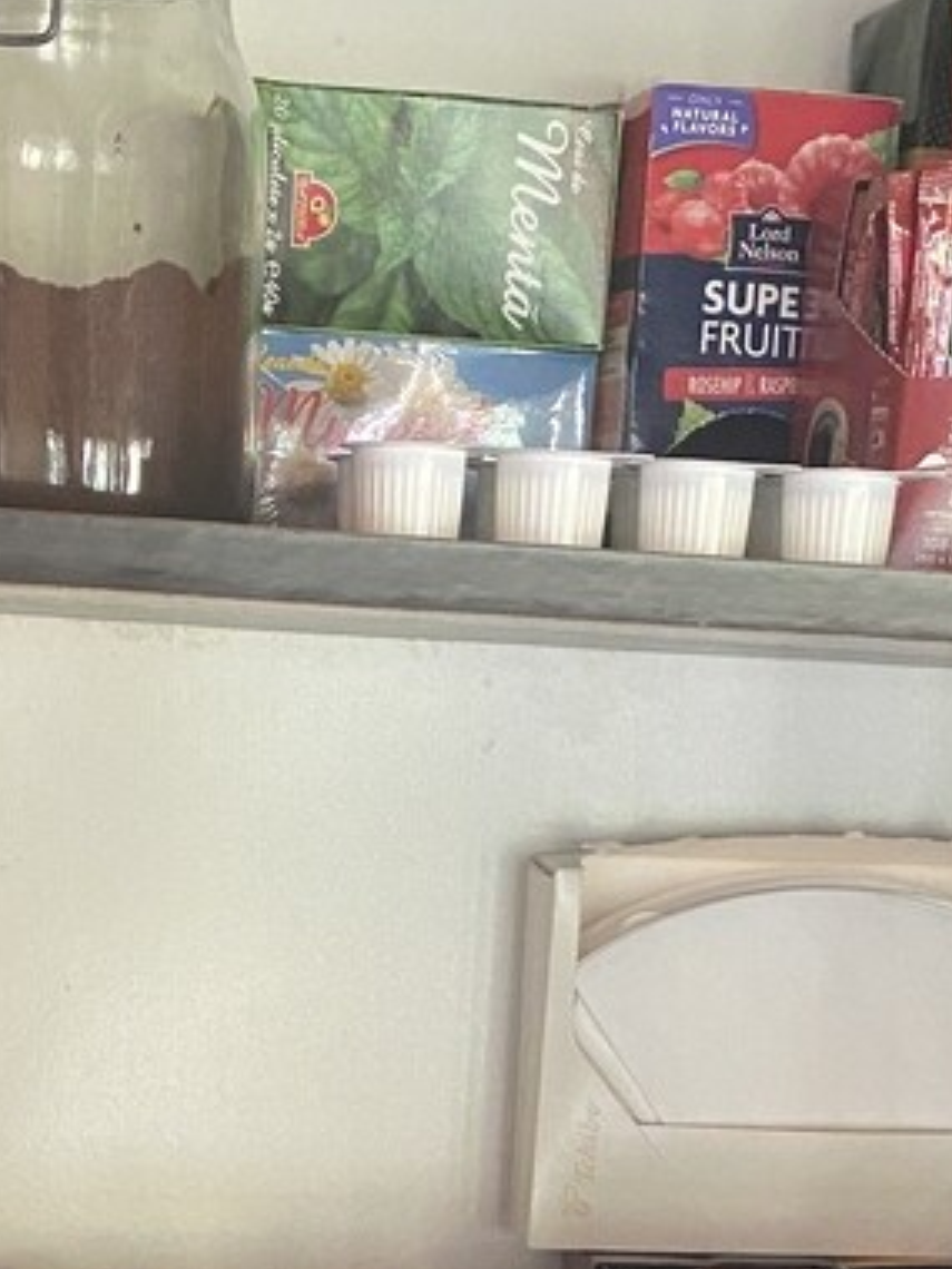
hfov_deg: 21.0
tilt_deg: -16.7
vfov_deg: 25.0
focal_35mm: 70
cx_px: 347
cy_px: 1533
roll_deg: -2.2
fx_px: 2567
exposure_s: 1/60
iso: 500
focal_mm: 4.25
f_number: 1.8
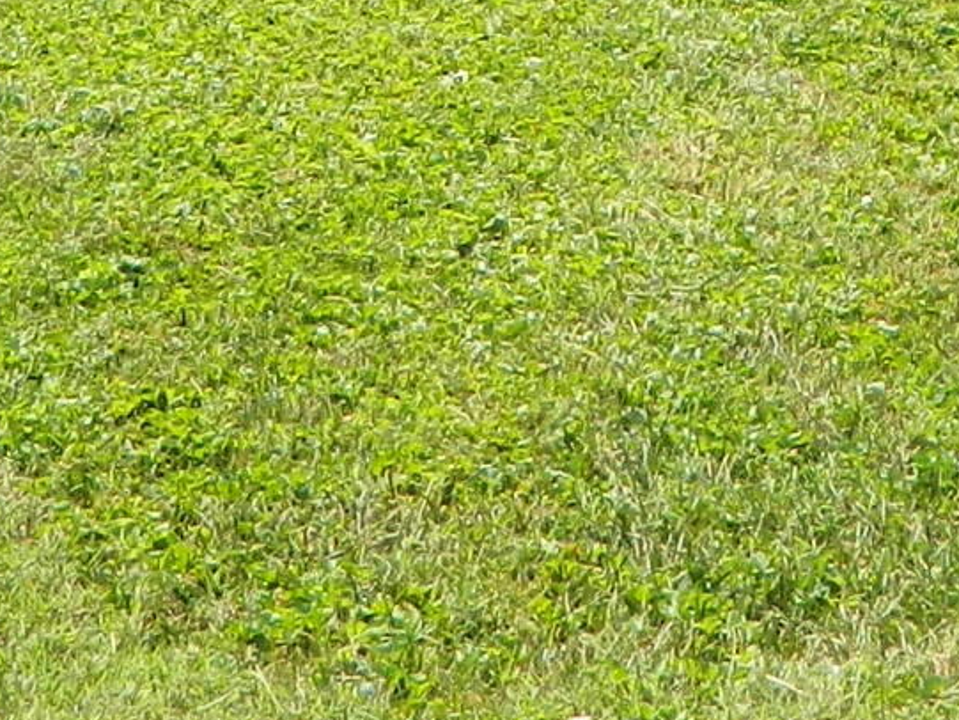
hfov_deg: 10.2
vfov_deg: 7.3
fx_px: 5376
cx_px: 736
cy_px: -862
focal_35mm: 194
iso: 80
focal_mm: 6.2
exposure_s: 1/400
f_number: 3.3
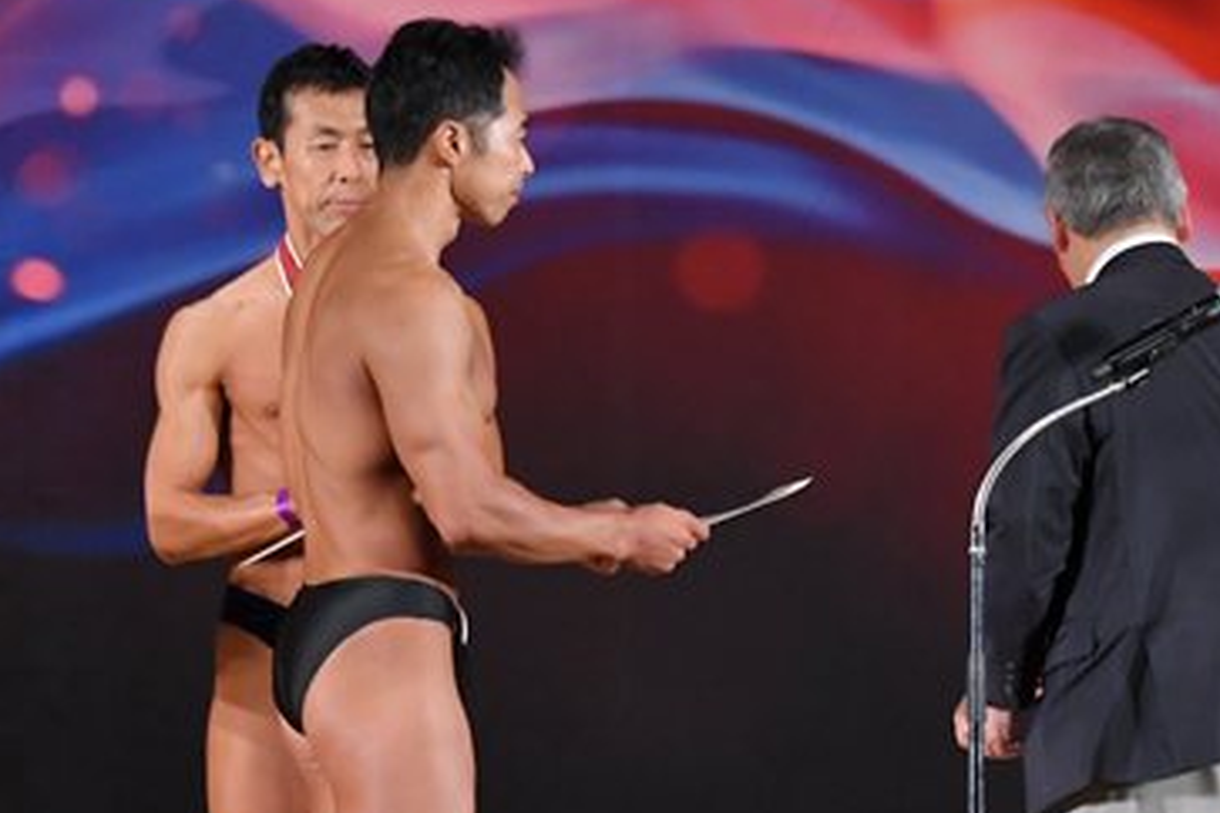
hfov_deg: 4.8
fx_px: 14605
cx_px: 734
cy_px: 709
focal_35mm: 431
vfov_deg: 3.2
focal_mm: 135
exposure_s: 1/400
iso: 3200
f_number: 5.6
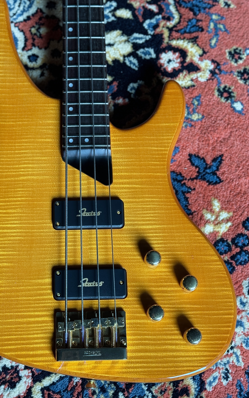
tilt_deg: -73.7
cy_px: 190
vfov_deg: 35.1
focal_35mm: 58
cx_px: 89
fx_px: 630
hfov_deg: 22.3
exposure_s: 1/60
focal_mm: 6.76
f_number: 1.78
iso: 160
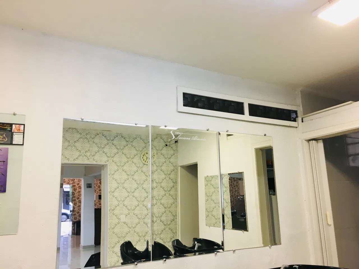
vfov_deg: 48.2
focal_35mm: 29
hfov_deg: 61.7
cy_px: 134
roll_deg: +1.2
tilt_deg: +11.2
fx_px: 301
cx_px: 180
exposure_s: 1/30
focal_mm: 4.15
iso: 50
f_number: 2.2
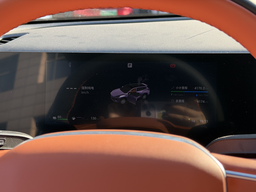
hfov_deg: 39.7
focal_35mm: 48
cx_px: 128
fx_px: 355
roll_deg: +0.7
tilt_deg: -17.5
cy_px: 96
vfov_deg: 30.3
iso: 64
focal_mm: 6.76
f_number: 1.78
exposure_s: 1/238
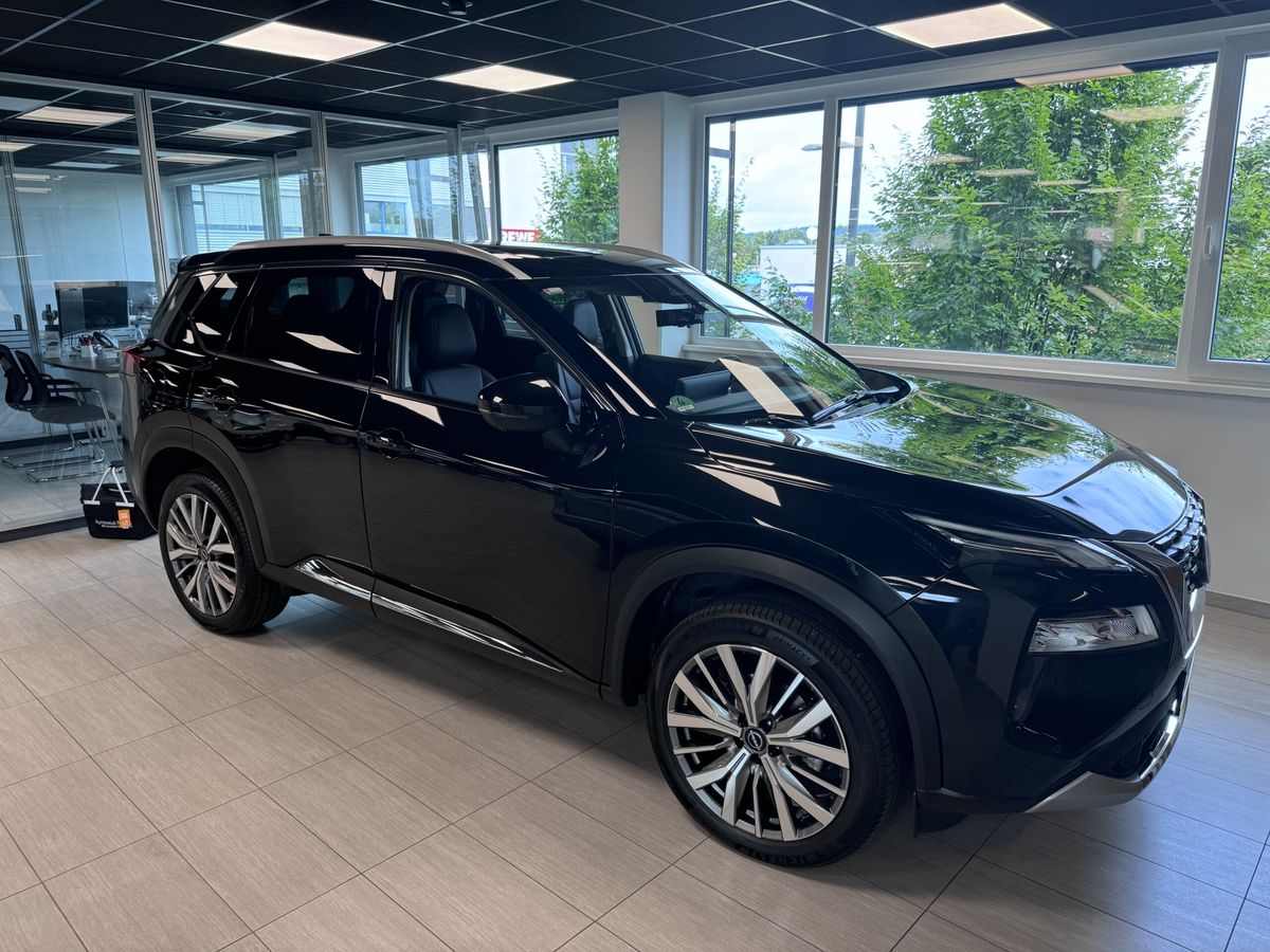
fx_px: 881
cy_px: 476
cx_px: 635
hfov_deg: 71.6
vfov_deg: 56.8
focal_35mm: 24
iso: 64
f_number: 1.78
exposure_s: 1/100
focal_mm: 6.76
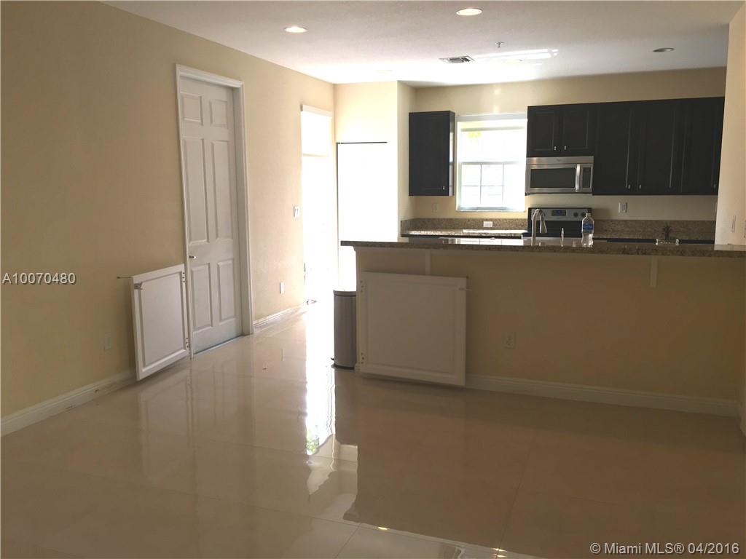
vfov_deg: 48.2
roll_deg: +0.8
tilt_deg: -9.6
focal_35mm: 29
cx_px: 373
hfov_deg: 61.7
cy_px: 280
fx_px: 625
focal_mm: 4.15
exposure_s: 1/120
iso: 40
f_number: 2.2
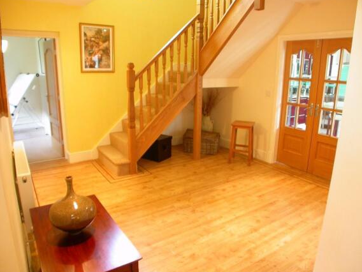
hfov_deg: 47.9
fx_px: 408
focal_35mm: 39
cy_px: 135
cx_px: 185
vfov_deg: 36.8
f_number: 2.6
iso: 111
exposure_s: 1/3.9
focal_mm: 7.85
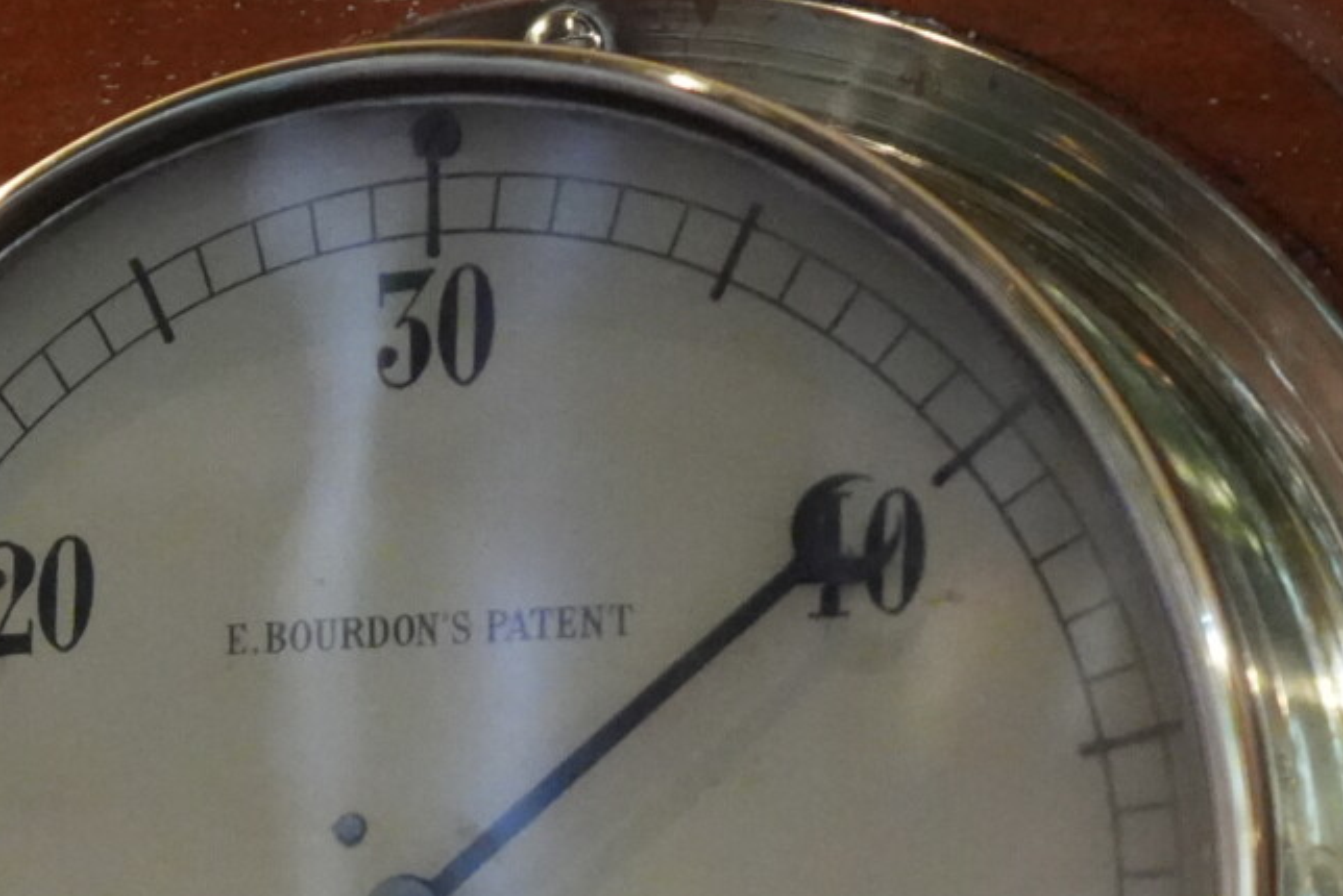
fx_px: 5486
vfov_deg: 9.3
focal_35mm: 147
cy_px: 905
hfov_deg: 13.3
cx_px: -578
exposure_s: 1/160
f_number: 4
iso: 12800
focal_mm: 37
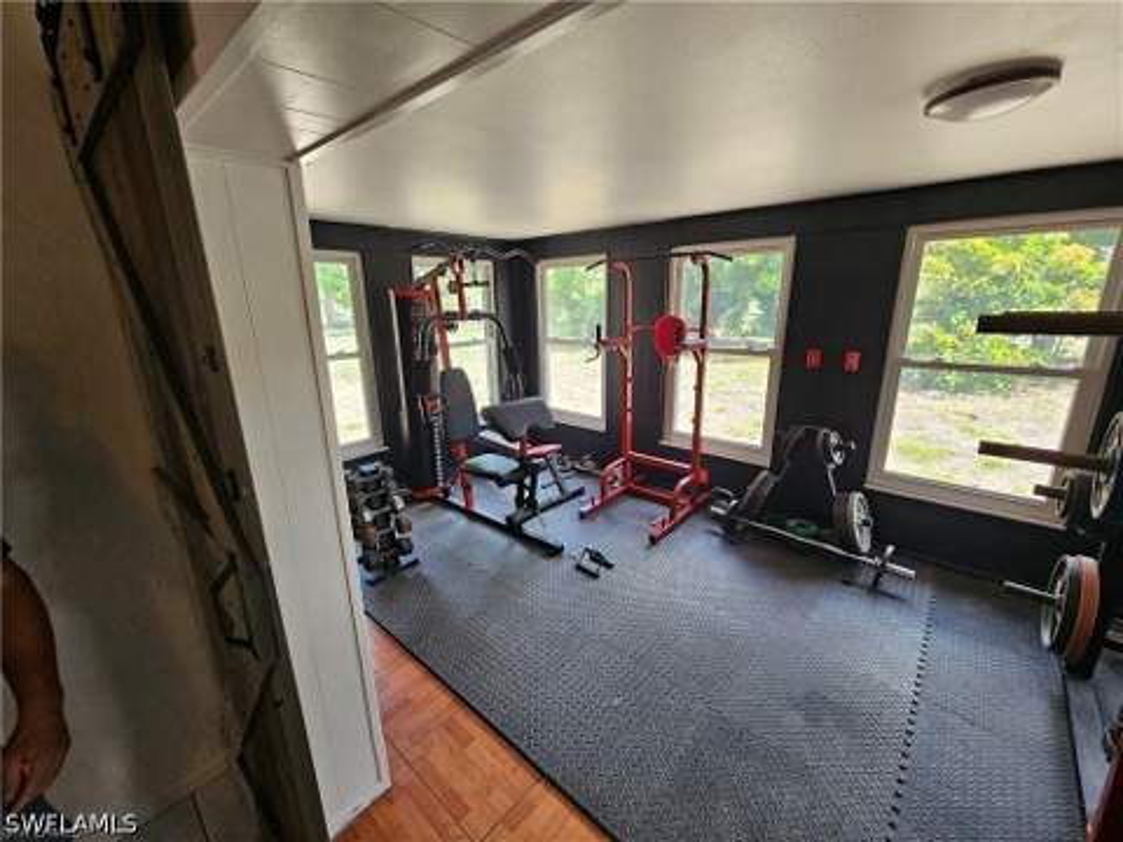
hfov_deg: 106.2
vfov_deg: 89.9
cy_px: 421
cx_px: 562
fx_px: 422
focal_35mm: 13
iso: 100
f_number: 2.2
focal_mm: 2.2
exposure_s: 1/60
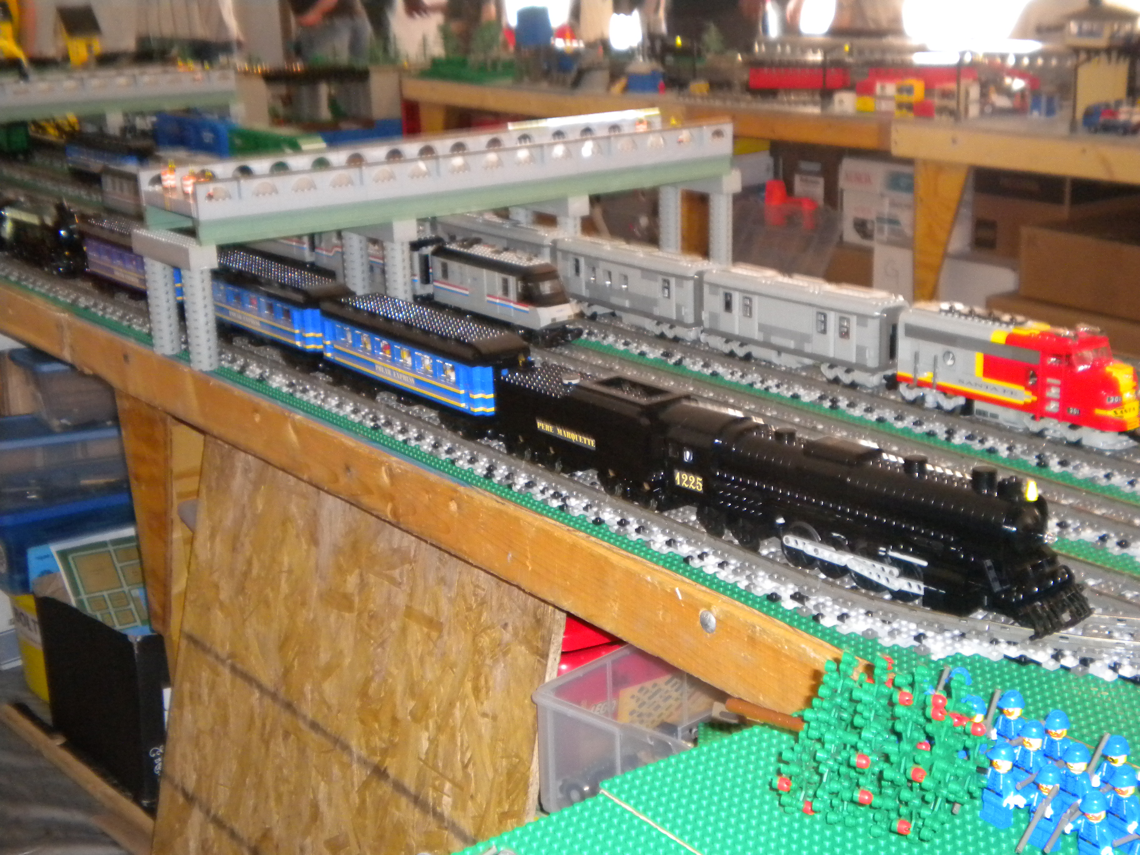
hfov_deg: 36.8
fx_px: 1713
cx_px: 570
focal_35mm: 52
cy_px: 428
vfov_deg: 28.0
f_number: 3.9
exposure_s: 1/30
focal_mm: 9.3
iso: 400
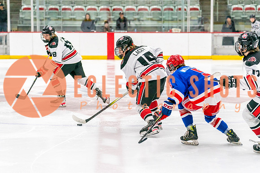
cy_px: 96
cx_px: 126
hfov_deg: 19.5
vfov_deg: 13.1
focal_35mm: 105
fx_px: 757
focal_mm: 80
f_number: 2.8
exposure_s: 1/1250
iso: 3200
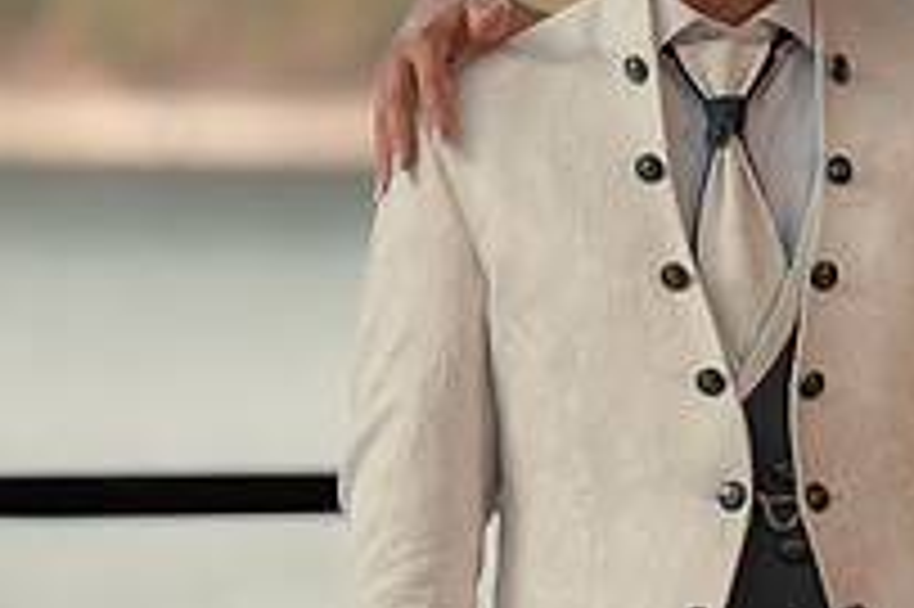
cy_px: 272
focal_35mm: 409
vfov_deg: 3.4
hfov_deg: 5.0
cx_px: 890
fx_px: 10375
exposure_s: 1/250
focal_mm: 130
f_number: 2.8
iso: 500
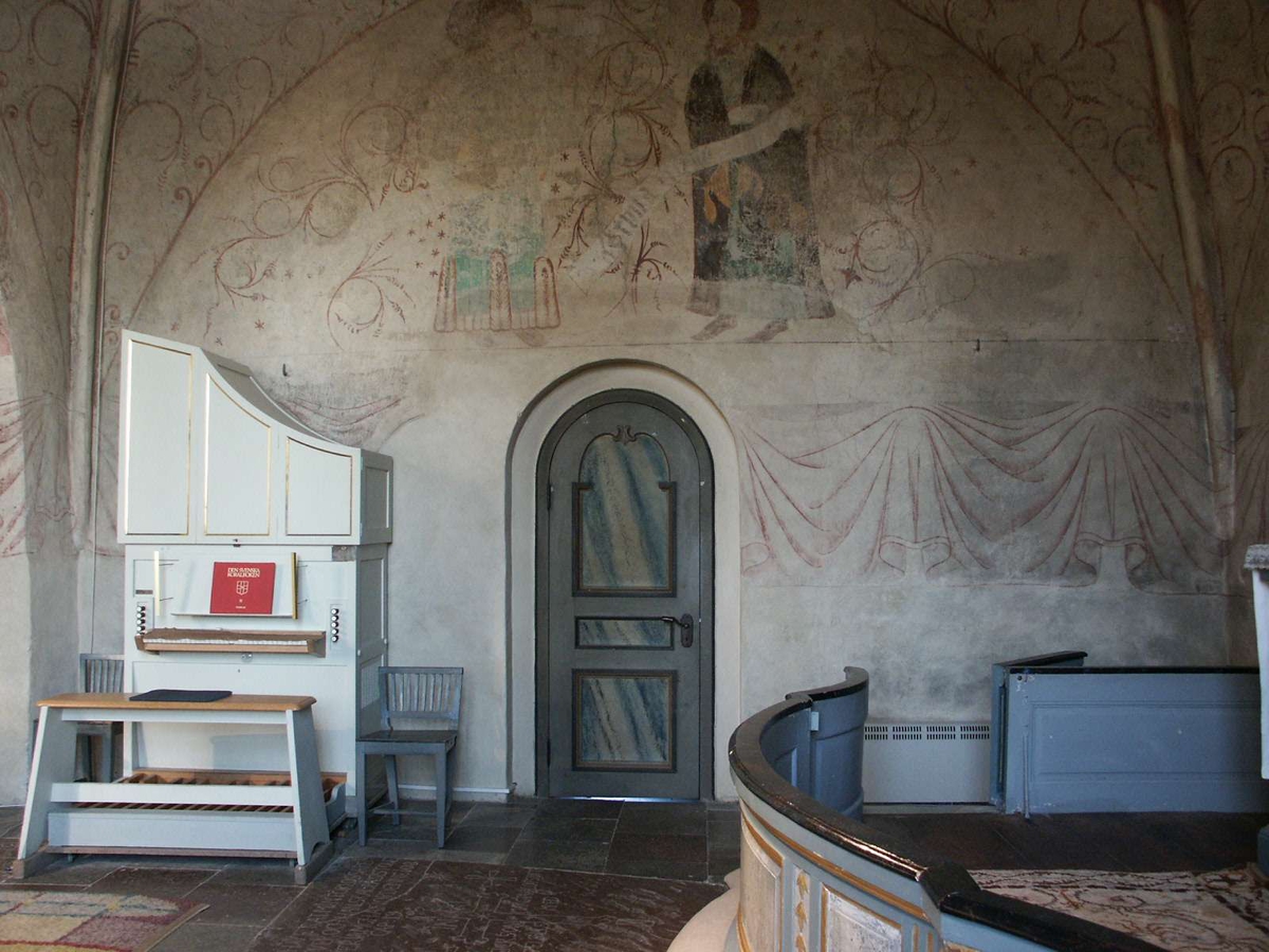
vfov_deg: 46.8
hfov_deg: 60.0
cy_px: 476
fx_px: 1100
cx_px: 634
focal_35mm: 30
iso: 200
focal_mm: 7.81
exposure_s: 1/15
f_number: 2.8
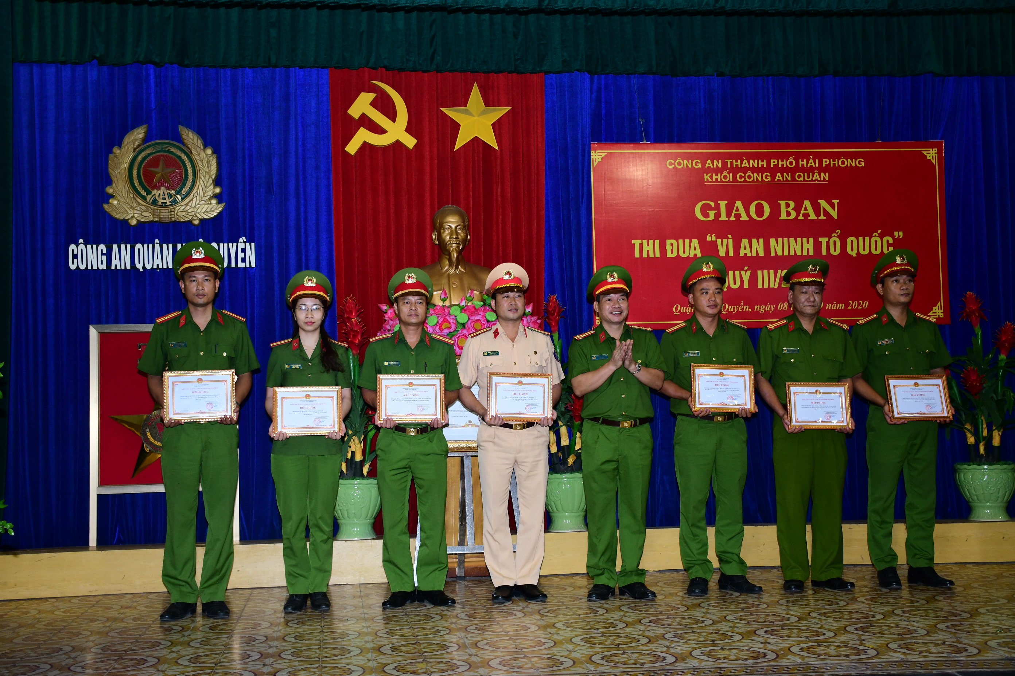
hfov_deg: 43.6
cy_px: 338
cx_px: 508
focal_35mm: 45
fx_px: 1269
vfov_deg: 29.9
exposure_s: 1/200
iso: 1000
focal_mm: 30
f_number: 5
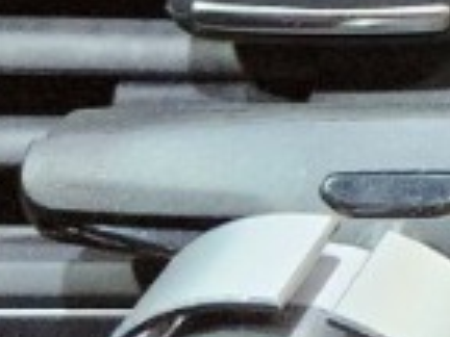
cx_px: 1206
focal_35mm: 163
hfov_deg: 10.0
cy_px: -365
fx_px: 2119
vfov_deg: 8.6
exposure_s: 1/120
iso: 800
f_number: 1.8
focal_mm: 5.4
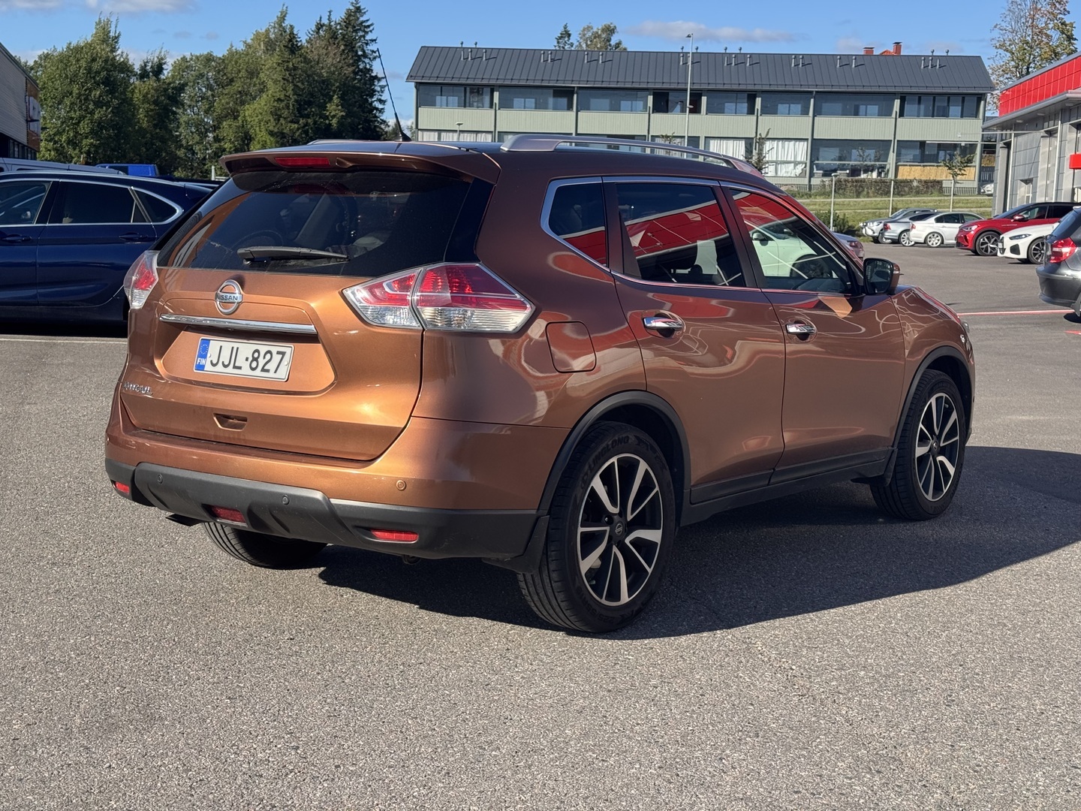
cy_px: 406
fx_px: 1499
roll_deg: -0.2
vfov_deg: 30.3
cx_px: 540
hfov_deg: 39.7
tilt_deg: -7.1
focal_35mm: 48
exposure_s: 1/2513
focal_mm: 6.76
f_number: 1.78
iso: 64
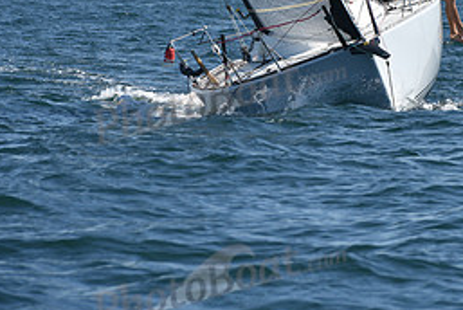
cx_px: 441
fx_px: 5807
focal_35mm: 451
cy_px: -21
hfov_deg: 4.6
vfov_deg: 3.1
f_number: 8
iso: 200
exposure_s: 1/1000
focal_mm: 200
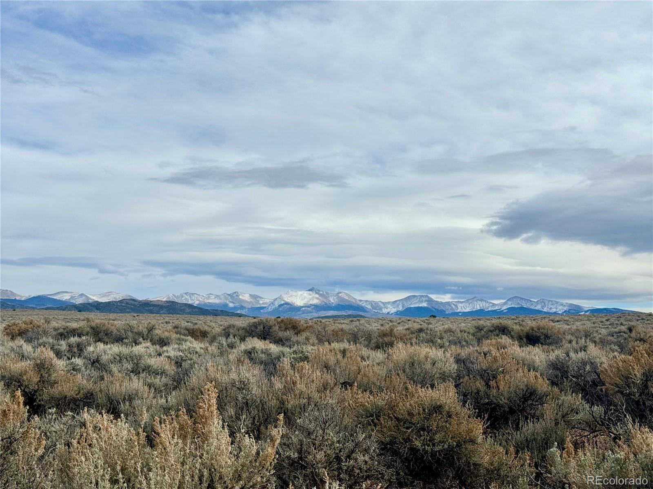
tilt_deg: +5.7
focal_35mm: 48
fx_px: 905
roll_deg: -1.0
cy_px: 244
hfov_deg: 39.7
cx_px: 326
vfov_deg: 30.3
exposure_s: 1/7092
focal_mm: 6.76
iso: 64
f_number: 1.78
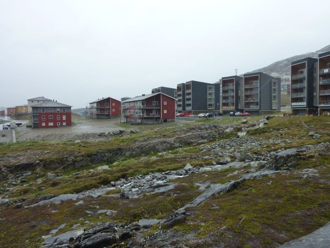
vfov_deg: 54.9
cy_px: 124
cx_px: 165
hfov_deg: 69.4
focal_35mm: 25
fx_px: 238
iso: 250
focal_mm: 4.1
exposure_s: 1/250
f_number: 4
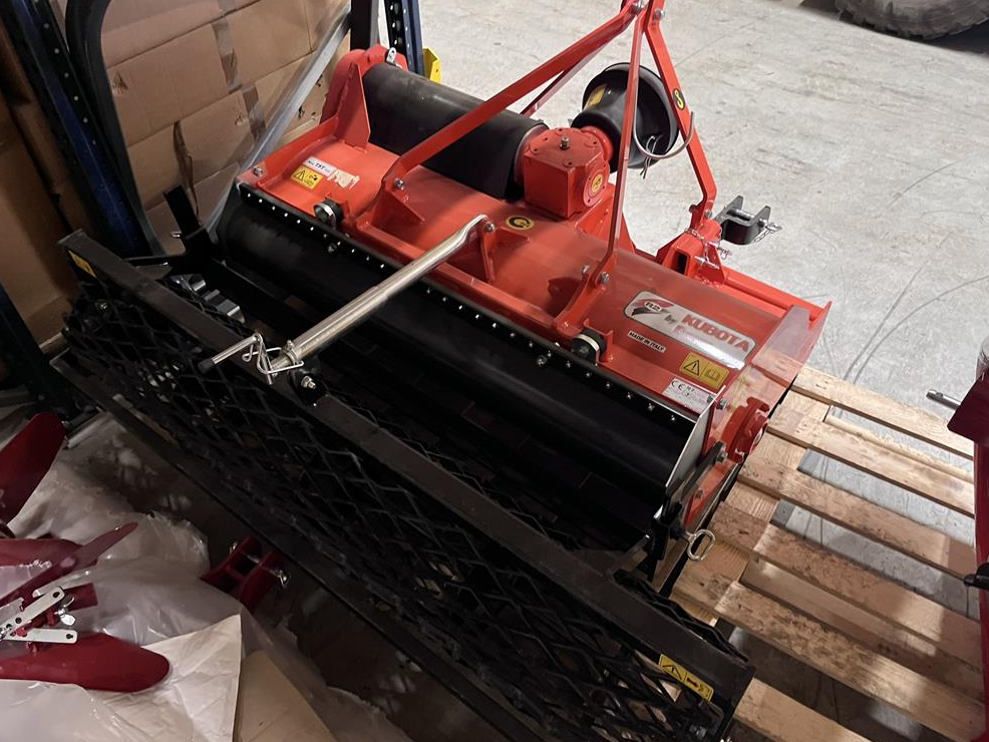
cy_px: 376
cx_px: 500
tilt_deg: -46.0
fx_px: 772
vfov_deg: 51.4
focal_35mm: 27
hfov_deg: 65.3
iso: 500
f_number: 1.6
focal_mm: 5.1
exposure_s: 1/25
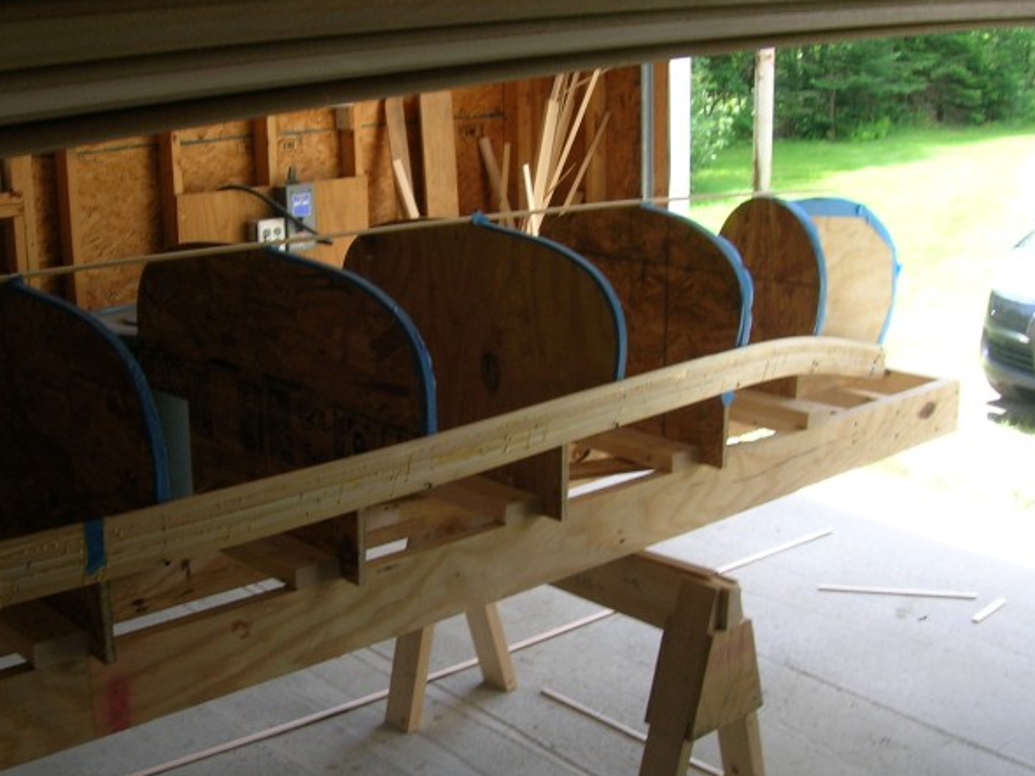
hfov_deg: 41.1
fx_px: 1375
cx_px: 415
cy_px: 420
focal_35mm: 46
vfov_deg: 31.5
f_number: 4.9
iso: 50
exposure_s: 1/37.8
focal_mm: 5.7
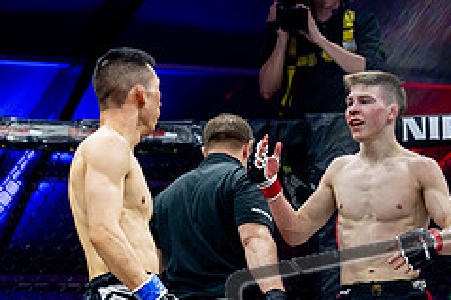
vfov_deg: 8.0
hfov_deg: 12.1
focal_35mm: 170
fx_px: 2128
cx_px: 230
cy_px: 303
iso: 3200
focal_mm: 70
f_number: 2.8
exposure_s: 1/1250
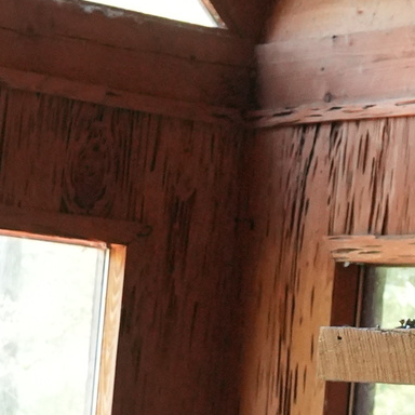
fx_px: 2209
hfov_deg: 10.0
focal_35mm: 163
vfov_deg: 10.7
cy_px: 297
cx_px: 822
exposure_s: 1/160
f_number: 2.8
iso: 3200
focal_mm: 21.3
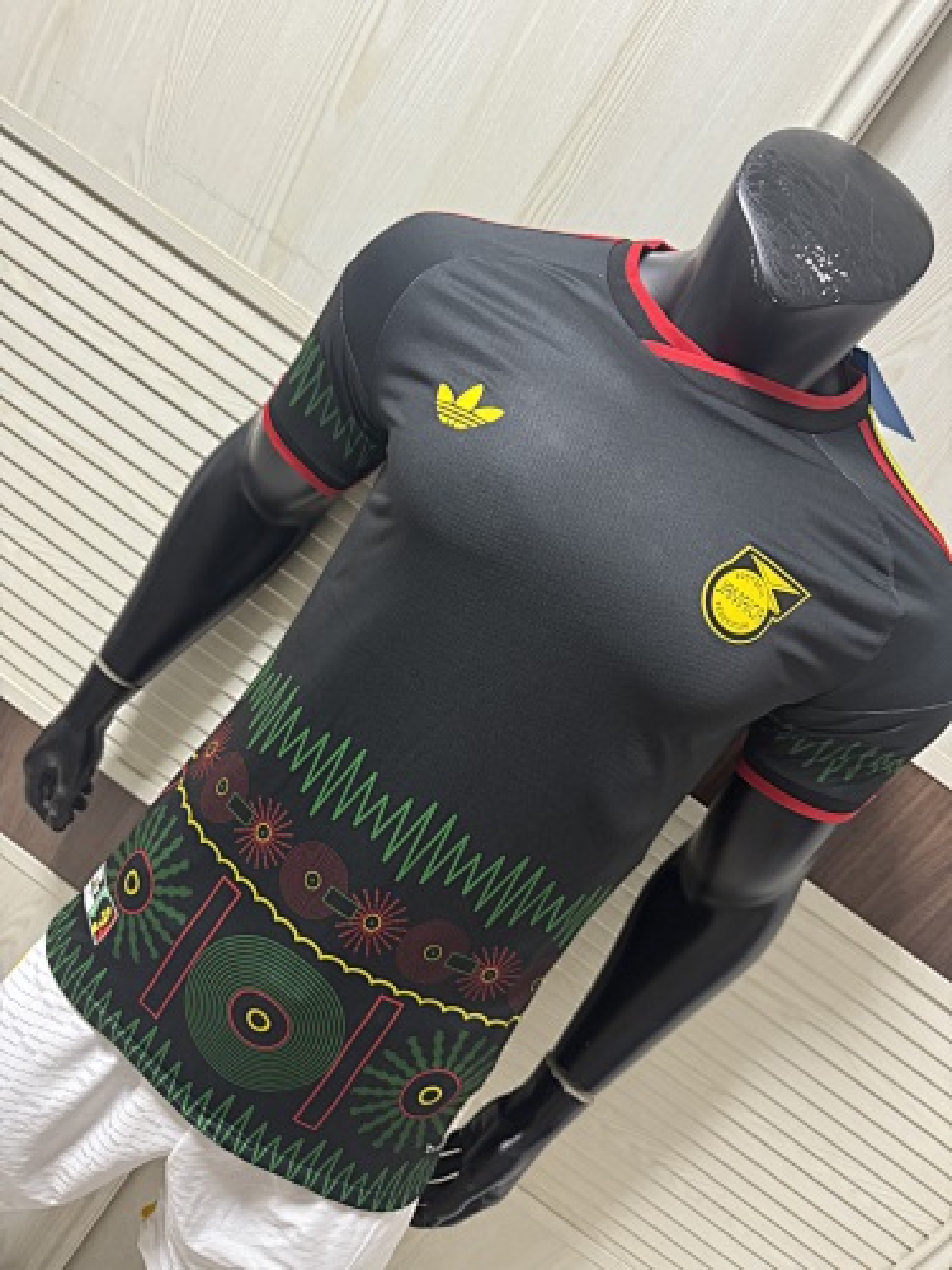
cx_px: 476
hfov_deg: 56.8
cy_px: 635
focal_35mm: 24
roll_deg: -34.8
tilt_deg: -17.5
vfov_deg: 71.6
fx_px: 880
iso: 500
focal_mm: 6.76
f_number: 1.78
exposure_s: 1/60
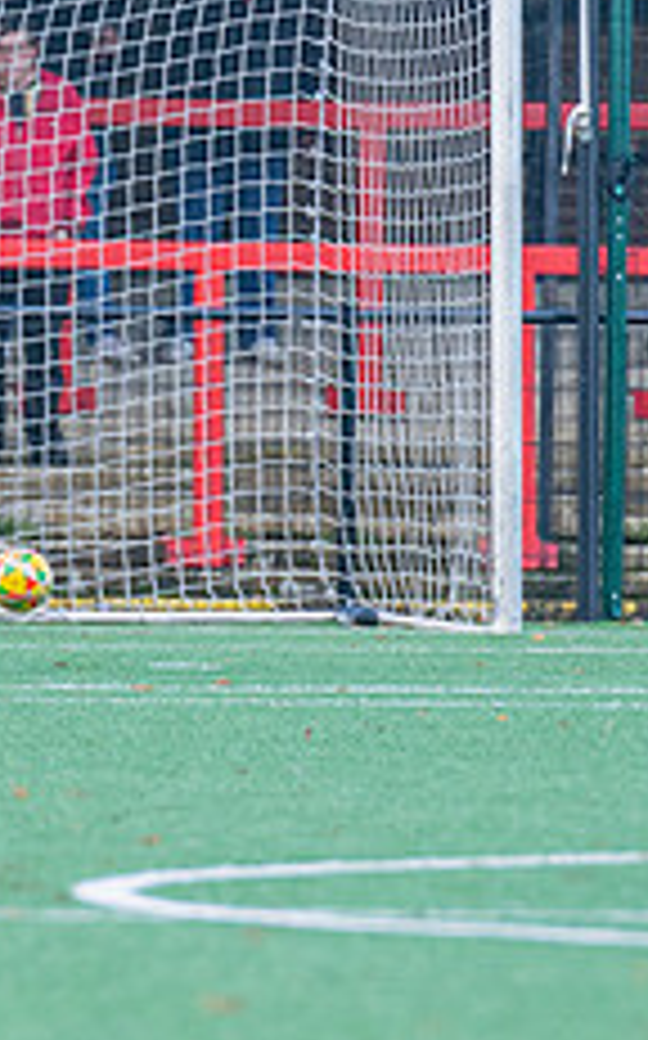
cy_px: 259
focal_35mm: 1055
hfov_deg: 1.2
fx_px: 29866
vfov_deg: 2.0
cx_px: -306
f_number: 4
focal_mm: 270
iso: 2000
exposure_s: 1/1000
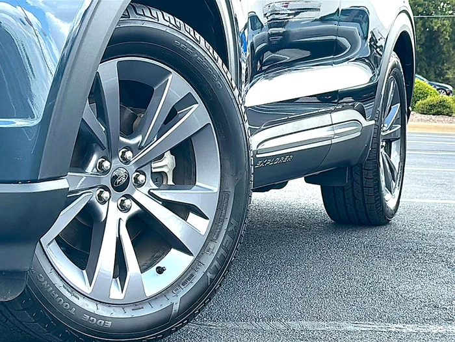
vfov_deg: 17.4
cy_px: 171
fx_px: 1117
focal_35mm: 85
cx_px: 228
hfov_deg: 23.0
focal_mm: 6.86
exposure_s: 1/695
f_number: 1.78
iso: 64
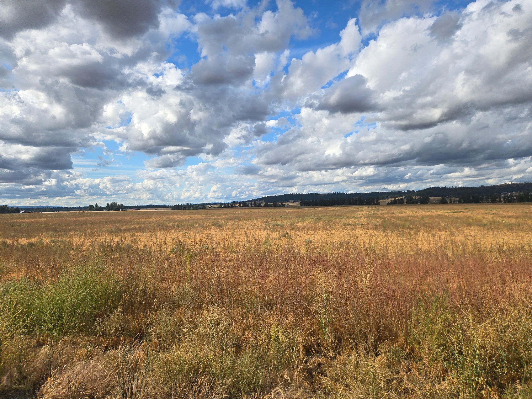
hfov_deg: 73.9
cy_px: 200
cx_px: 266
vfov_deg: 58.9
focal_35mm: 23
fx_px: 353
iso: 25
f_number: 1.8
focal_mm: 5.4
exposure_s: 1/1677
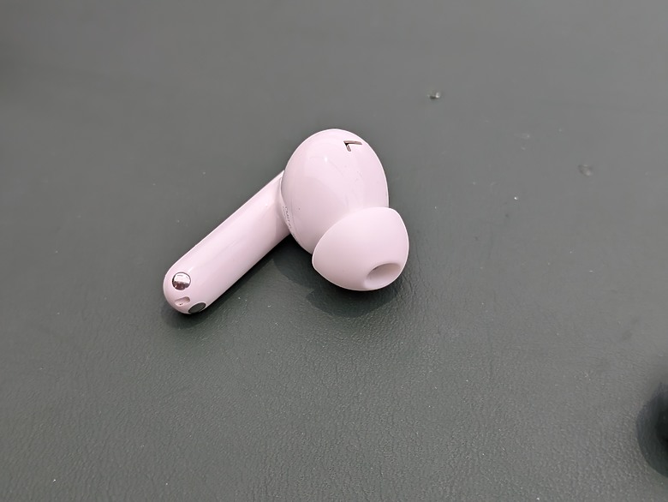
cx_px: 334
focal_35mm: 51
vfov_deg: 28.6
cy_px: 251
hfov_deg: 37.5
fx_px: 985
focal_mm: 5.43
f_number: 1.89
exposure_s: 1/132
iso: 50
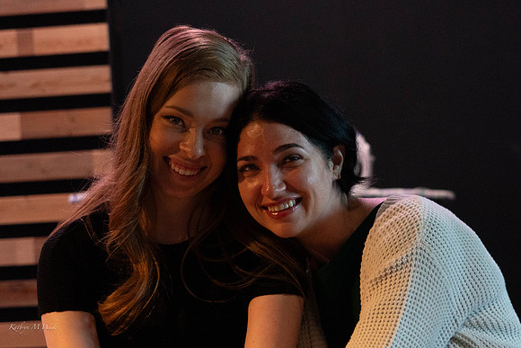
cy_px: 258
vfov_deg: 10.2
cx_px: 351
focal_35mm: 135
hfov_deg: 15.2
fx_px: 1948
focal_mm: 85
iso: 6400
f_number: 5.6
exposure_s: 1/100
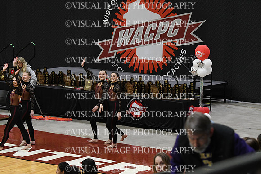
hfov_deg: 15.9
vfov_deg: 10.6
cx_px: 130
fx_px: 935
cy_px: 87
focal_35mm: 129
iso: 5000
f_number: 4
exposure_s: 1/400
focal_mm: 86
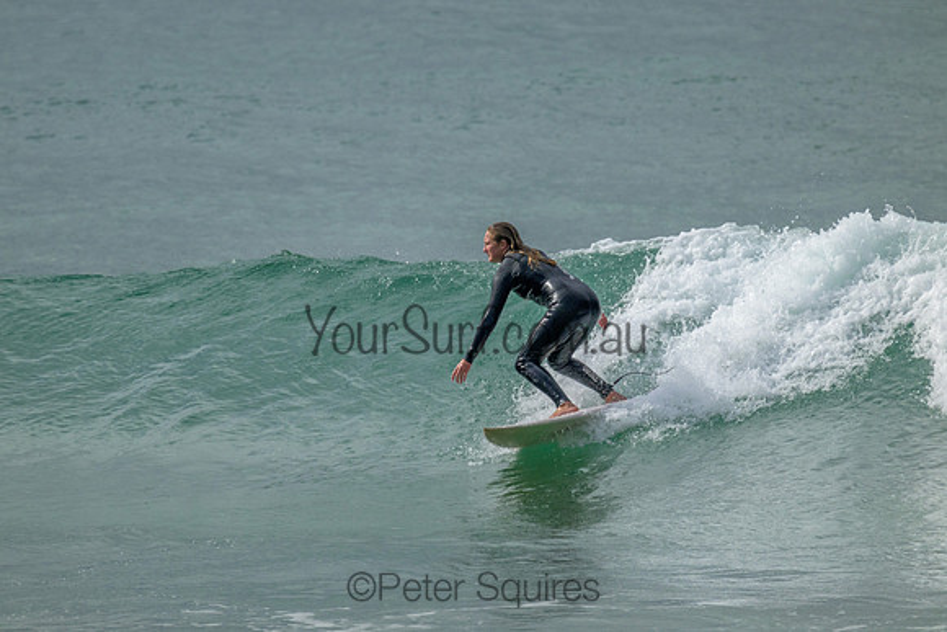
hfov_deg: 2.6
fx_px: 21048
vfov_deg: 1.7
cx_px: 474
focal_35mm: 800
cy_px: 316
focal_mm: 800
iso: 1250
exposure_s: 1/1600
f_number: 11
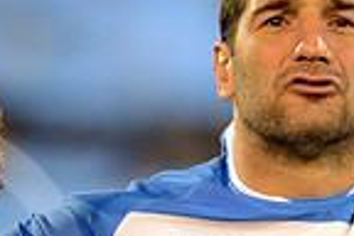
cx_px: 332
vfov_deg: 0.8
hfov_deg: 1.2
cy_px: 296
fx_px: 16578
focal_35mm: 1686
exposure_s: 1/640
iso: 4500
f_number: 4
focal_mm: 420
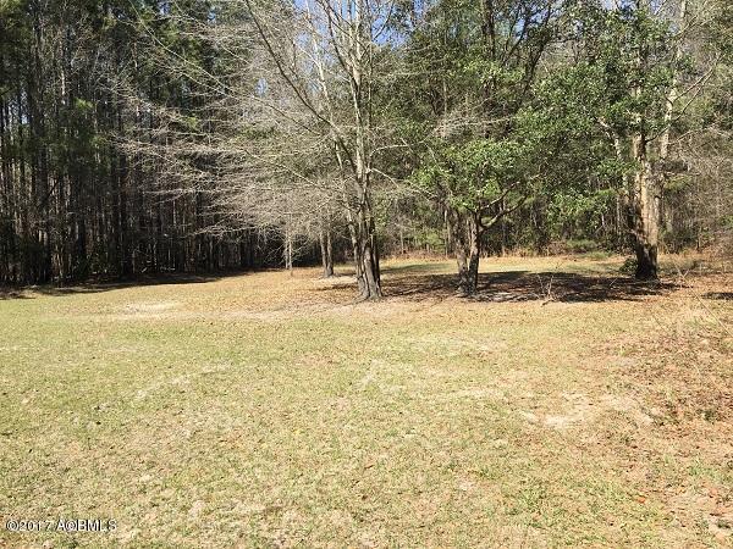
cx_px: 366
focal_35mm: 29
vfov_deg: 48.2
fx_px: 614
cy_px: 274
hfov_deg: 61.7
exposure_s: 1/801
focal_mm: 4.15
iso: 25
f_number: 2.2
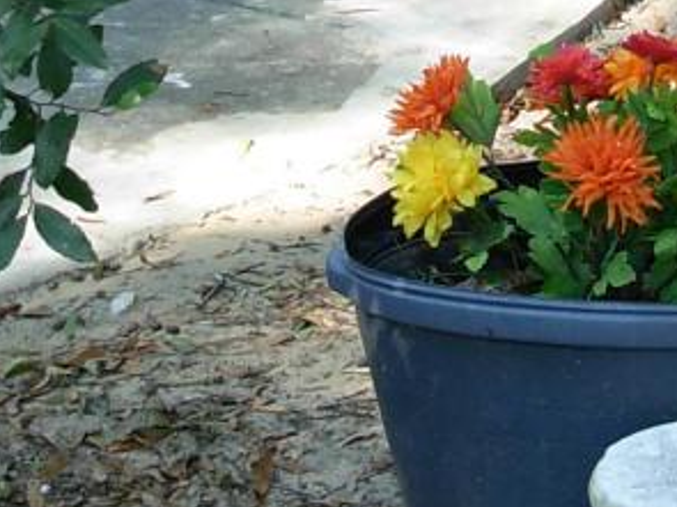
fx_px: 3226
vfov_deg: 8.8
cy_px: -264
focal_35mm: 165
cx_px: 470
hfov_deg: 12.0
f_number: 2.9
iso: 79
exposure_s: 1/58.6
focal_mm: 6.3
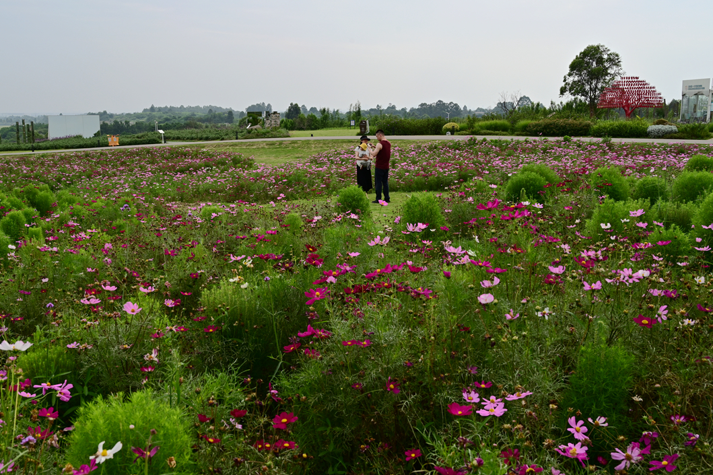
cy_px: 223
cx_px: 314
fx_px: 685
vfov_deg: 38.3
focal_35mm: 35
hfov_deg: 54.9
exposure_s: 1/100
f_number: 11
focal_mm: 30.5
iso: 160
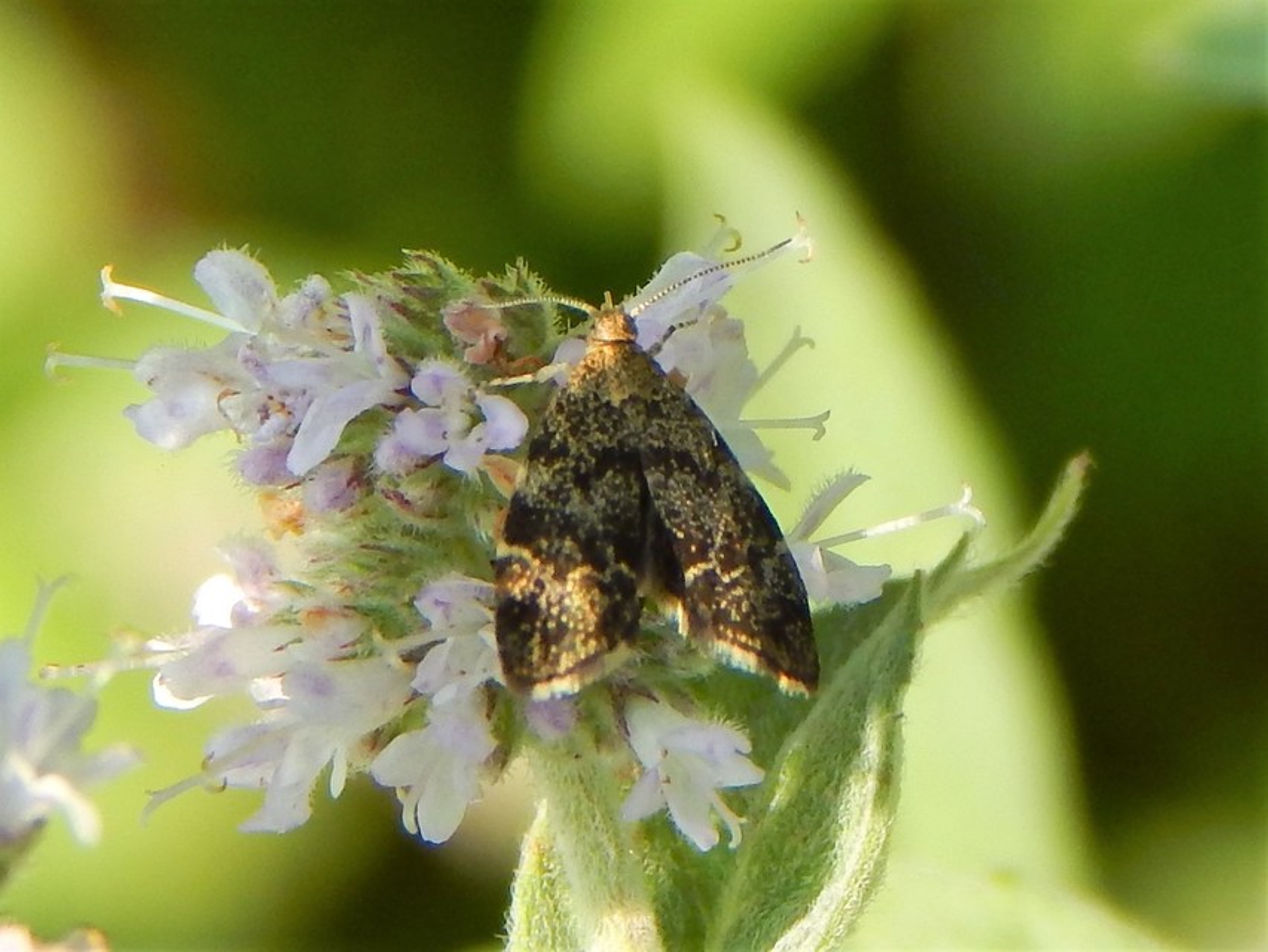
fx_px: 5862
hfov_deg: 12.3
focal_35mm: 160
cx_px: 634
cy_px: 476
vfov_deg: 9.3
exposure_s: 1/250
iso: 125
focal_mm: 28.7
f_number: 5.1
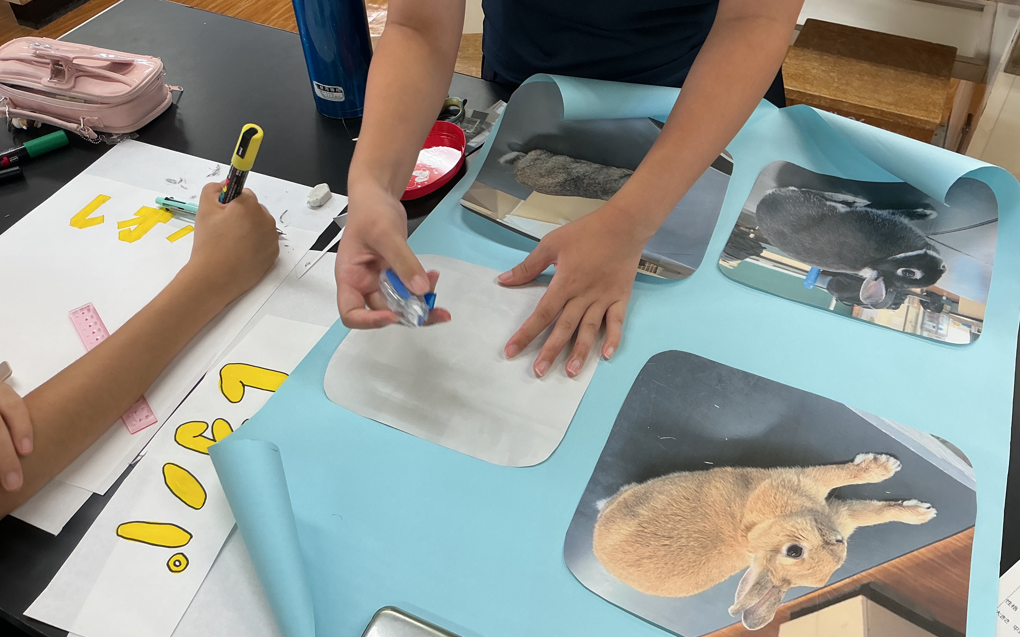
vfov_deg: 40.5
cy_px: 264
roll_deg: +1.6
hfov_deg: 61.2
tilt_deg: -44.2
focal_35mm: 31
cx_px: 510
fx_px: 862
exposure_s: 1/100
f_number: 1.8
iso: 50
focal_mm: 3
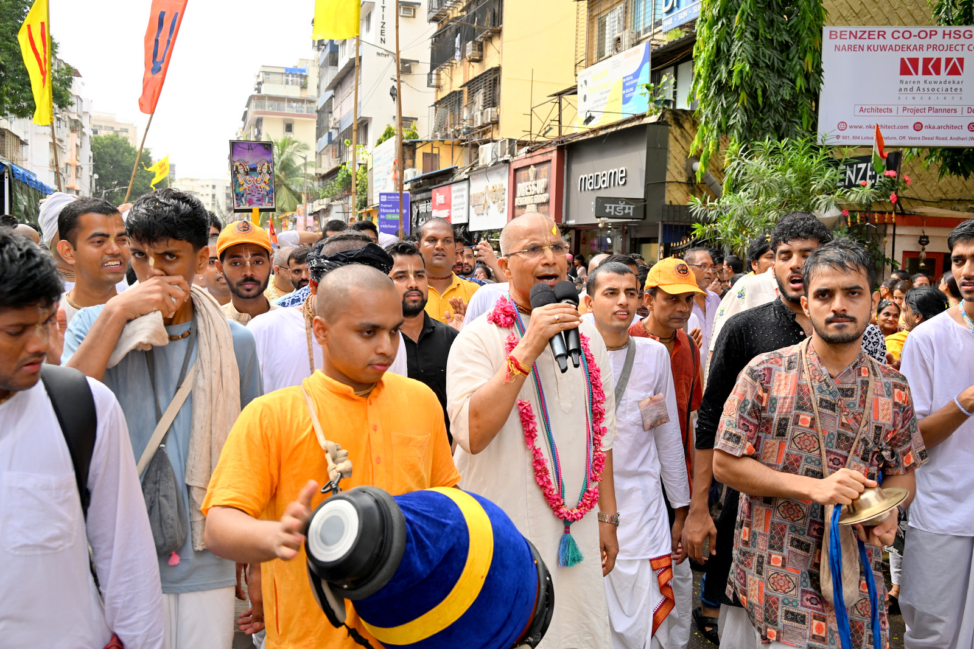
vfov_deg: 38.9
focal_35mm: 34
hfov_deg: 55.8
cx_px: 487
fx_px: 920
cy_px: 324
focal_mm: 34
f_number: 6.3
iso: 200
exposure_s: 1/250
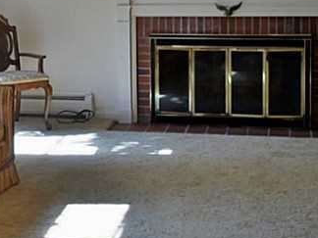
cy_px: 13
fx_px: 818
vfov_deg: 16.3
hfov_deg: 21.6
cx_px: 36
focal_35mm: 89
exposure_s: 1/100
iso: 80
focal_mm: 6.5
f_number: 3.1
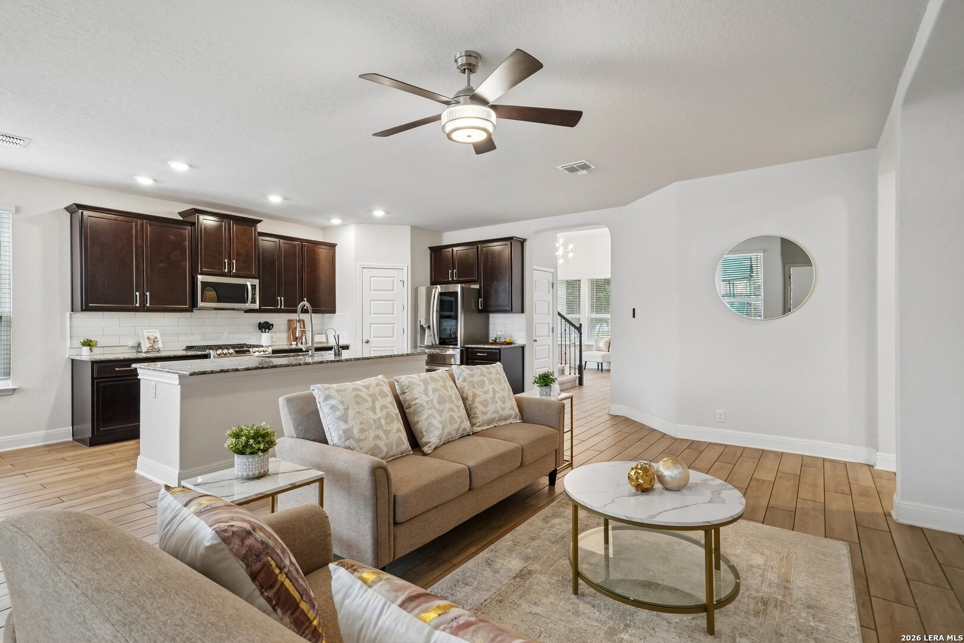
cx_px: 482
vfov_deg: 70.4
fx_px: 455
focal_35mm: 17
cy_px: 322
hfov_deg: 93.3
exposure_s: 1/13
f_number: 10
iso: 800
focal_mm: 17
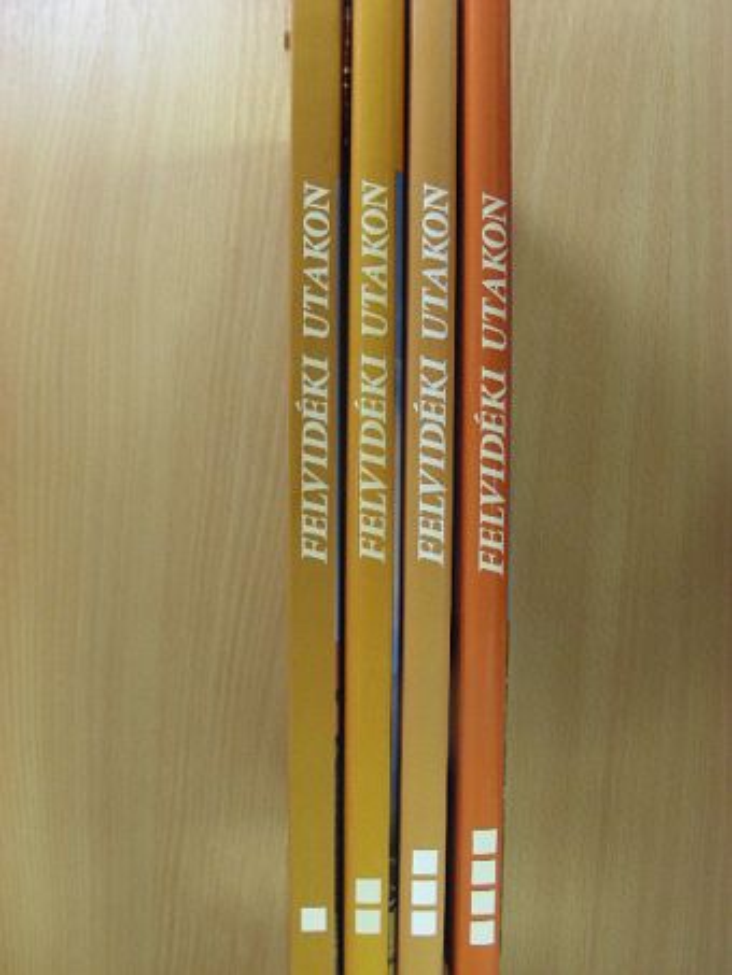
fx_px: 1155
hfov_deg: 35.2
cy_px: 488
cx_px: 366
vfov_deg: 45.8
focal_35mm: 41
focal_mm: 6.8
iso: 200
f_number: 3.5
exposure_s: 1/13
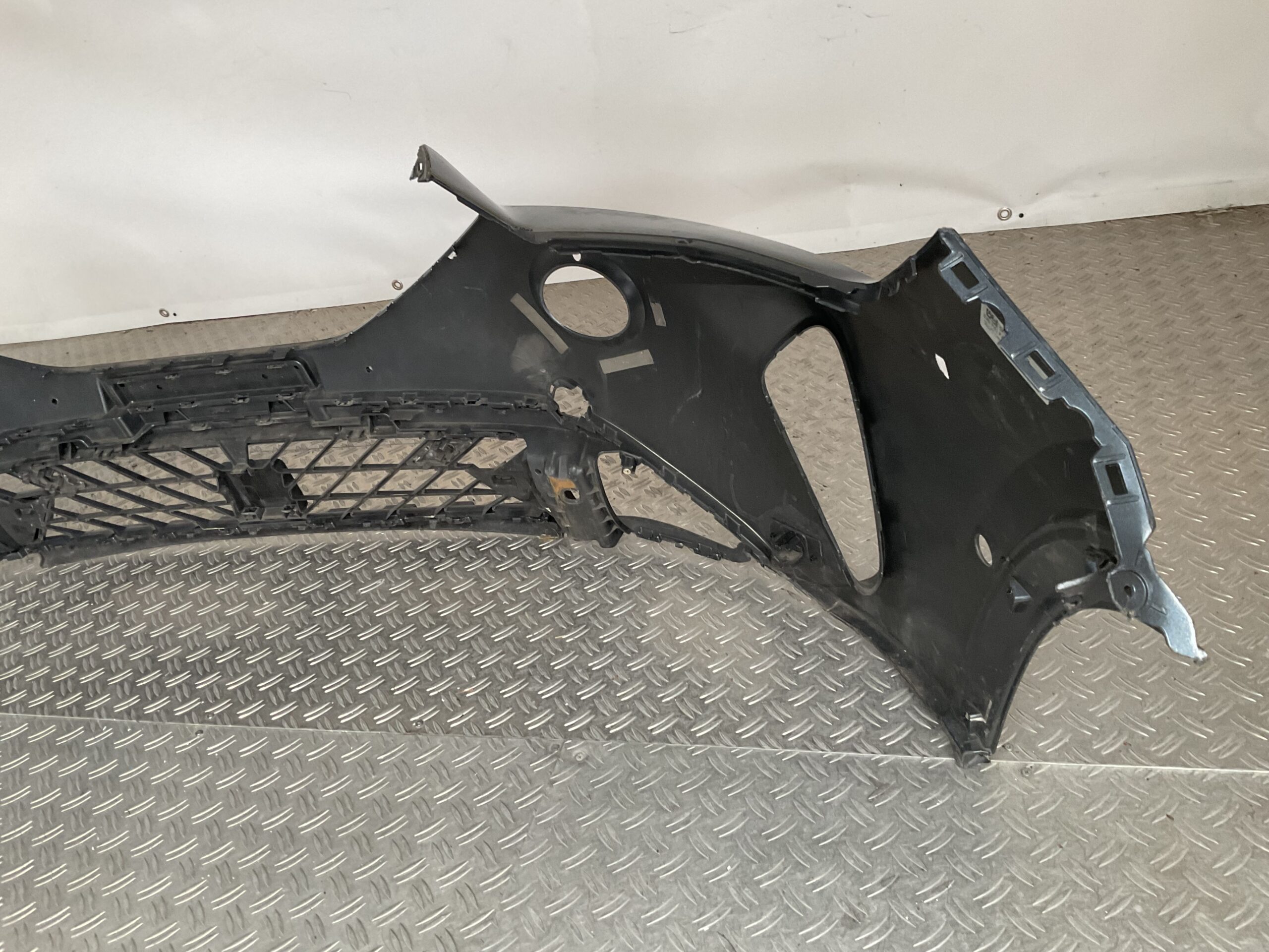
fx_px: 1063
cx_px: 634
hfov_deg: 61.7
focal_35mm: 29
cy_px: 476
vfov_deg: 48.2
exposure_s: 1/60
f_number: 1.8
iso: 80
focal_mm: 3
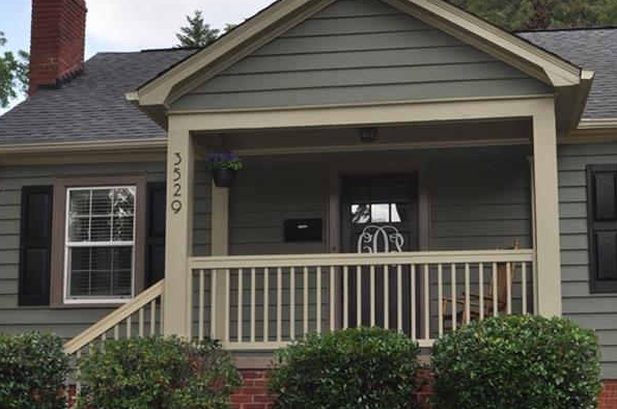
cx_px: 371
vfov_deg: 21.7
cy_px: 265
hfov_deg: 32.3
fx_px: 1060
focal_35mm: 62
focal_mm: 24
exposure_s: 1/200
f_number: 8
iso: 200
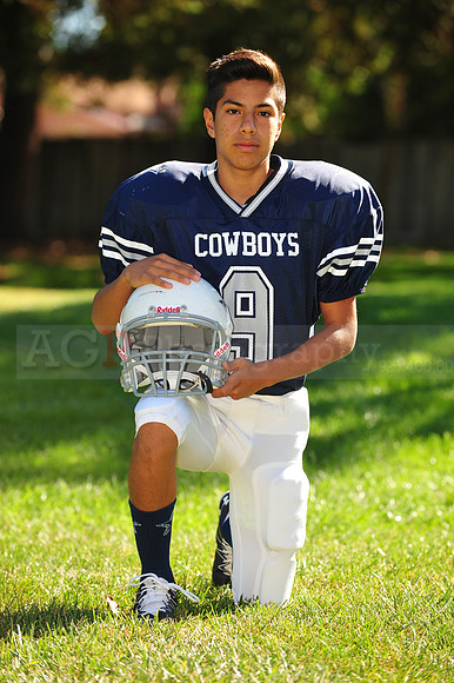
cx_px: 227
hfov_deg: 8.6
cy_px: 342
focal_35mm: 160
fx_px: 3030
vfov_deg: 12.8
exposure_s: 1/400
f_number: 4.5
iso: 200
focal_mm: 160
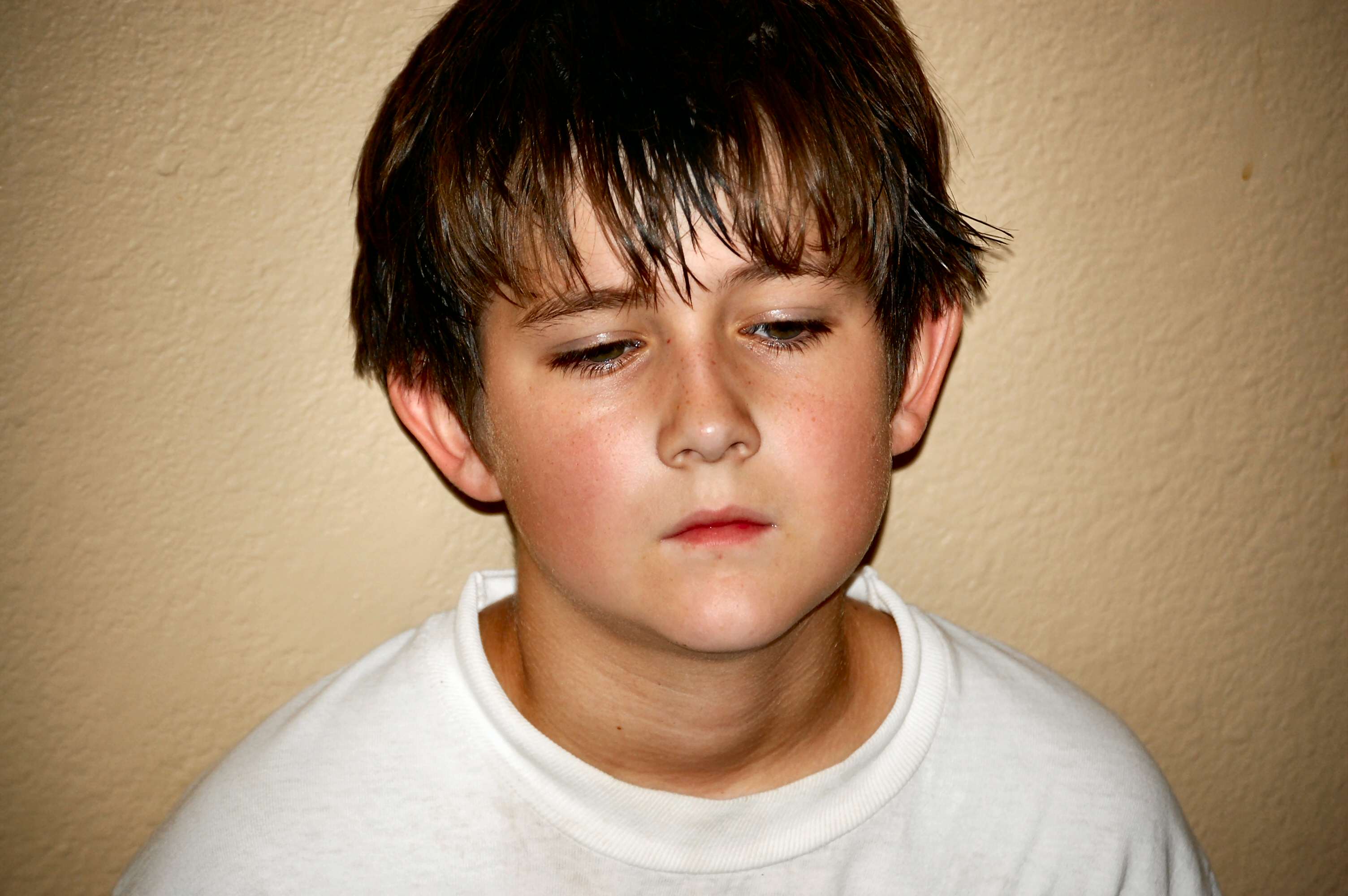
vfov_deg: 8.2
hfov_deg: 12.2
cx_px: 674
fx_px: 6285
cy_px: 448
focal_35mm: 168
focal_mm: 112
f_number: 5
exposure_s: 1/60
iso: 400
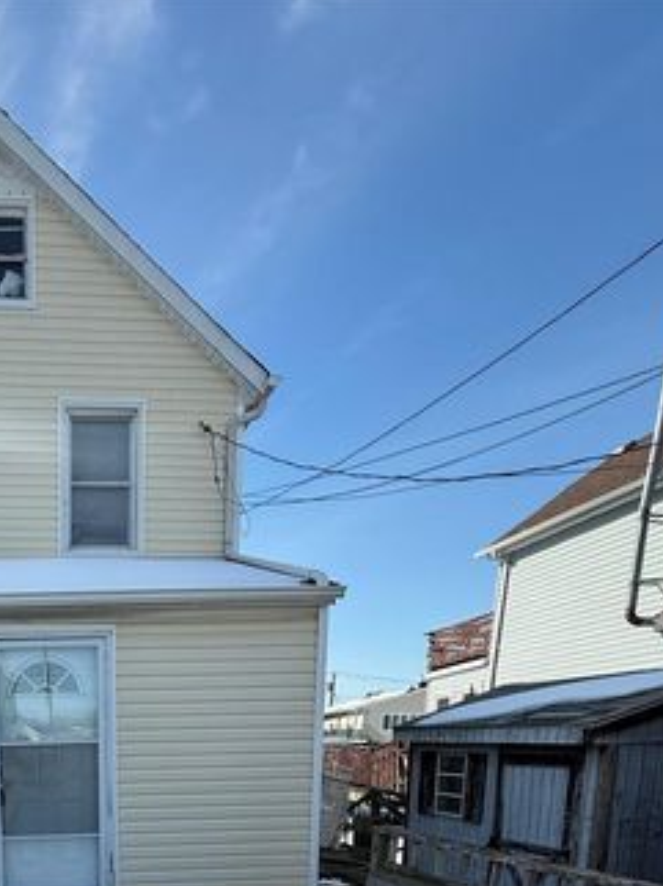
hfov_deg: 43.6
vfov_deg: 49.0
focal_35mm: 29
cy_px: 909
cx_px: 55
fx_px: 742
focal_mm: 2.22
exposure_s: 1/1259
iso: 50
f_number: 2.2
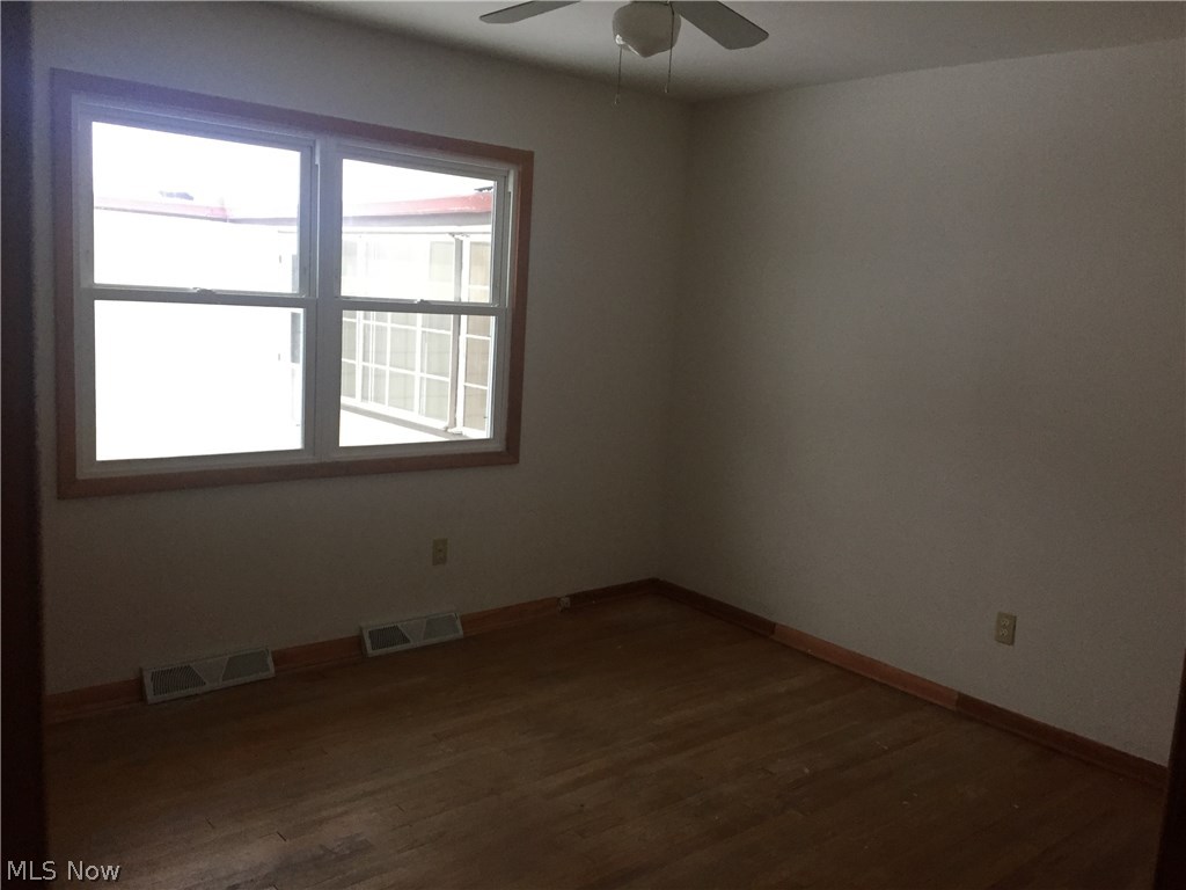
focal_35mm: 29
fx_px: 994
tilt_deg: -10.2
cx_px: 593
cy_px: 445
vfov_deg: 48.2
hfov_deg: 61.7
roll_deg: -2.5
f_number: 2.2
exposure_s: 1/30
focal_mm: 4.15
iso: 160
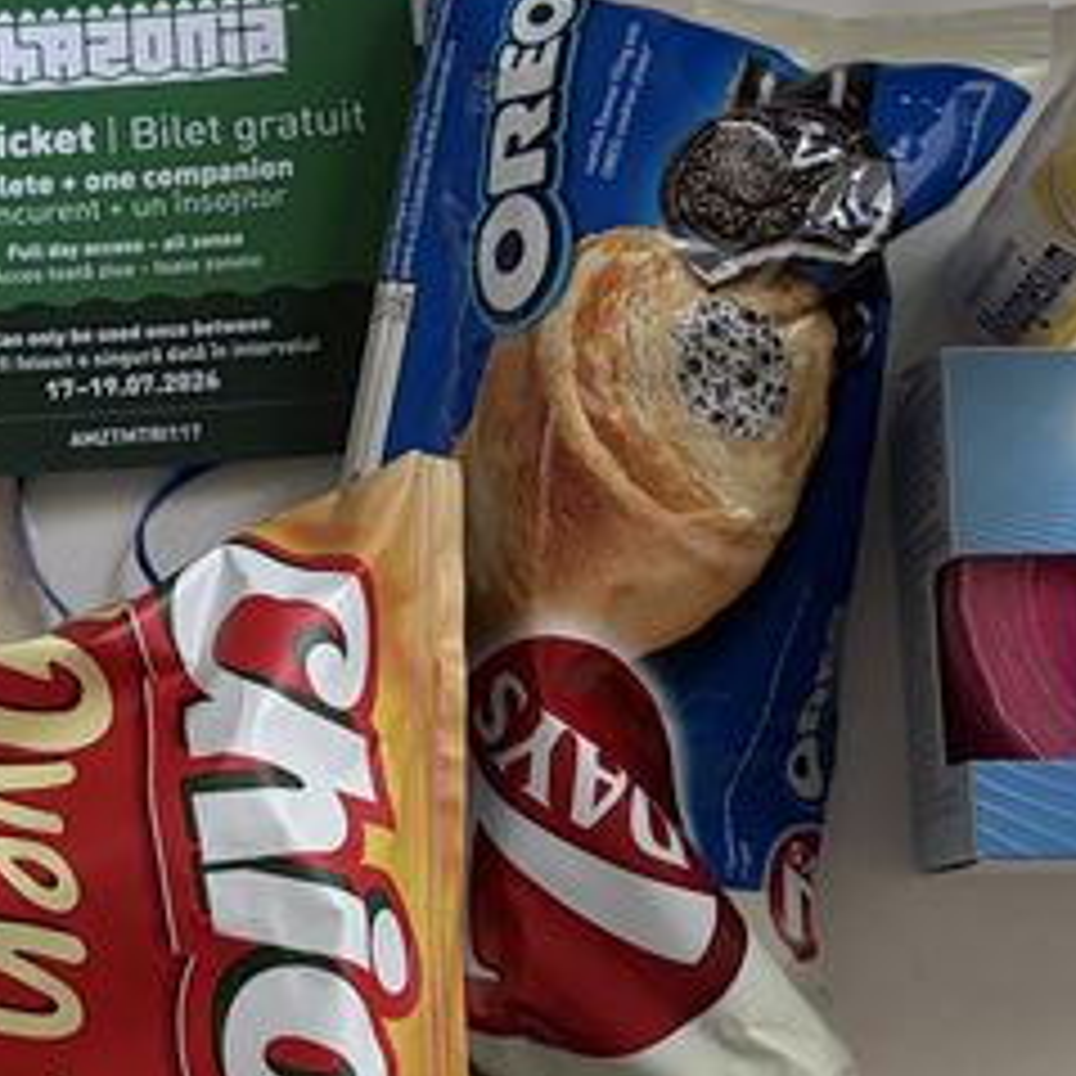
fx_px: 2708
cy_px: 297
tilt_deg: -76.2
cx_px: 311
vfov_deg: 22.3
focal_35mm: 77
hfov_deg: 22.3
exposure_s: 1/34
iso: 640
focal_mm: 5.96
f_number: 1.6
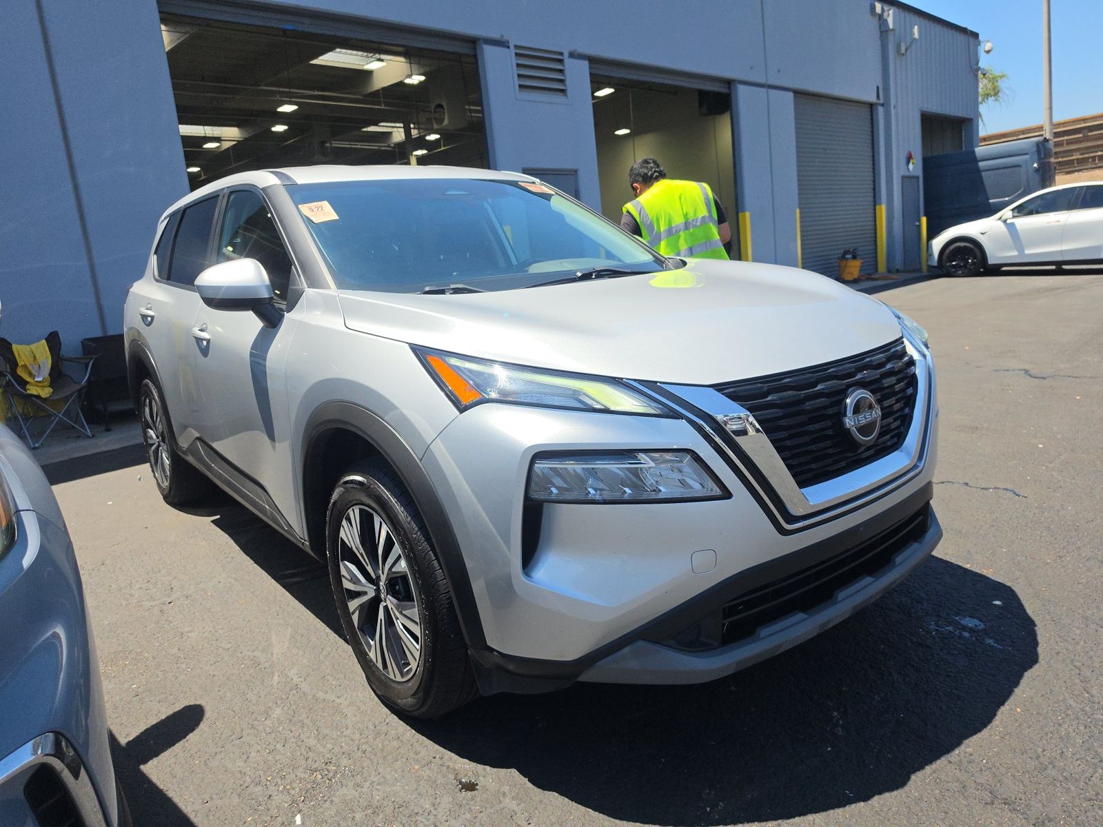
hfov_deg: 73.9
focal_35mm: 23
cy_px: 414
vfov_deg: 58.9
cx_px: 552
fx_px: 733
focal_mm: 6.5
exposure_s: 1/6148
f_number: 1.4
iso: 65
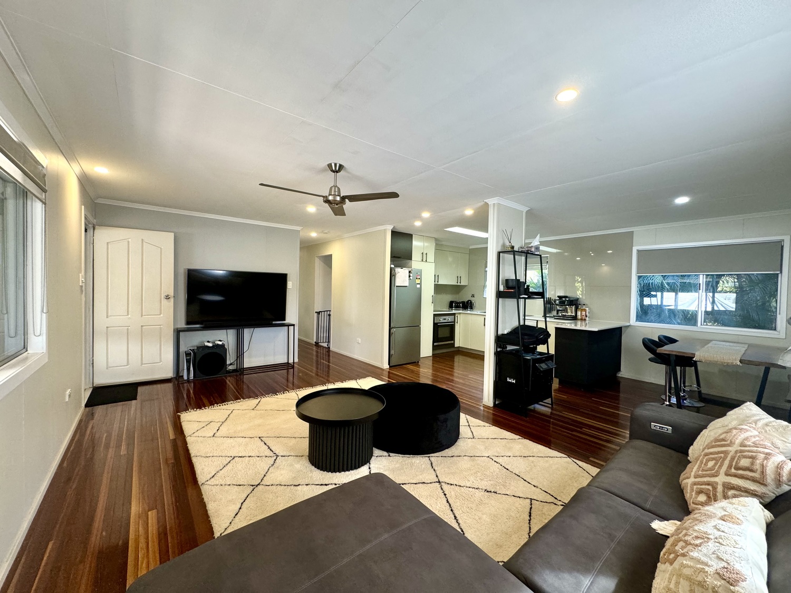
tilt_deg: -1.4
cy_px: 296
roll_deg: -0.8
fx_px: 320
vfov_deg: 85.7
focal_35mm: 14
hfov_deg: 102.1
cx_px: 396
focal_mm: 2.22
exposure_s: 1/100
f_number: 2.2
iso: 200
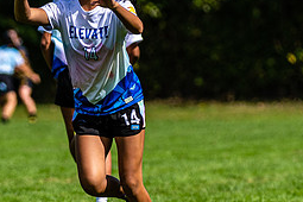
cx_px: 44
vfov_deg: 1.2
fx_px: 9266
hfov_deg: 1.9
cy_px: 113
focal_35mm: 1101
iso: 100
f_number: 4
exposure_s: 1/2000
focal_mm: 220
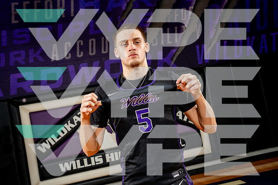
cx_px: 139
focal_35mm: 41
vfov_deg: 32.6
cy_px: 92
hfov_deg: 47.4
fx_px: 317
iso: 320
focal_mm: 41
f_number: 5.6
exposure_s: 1/250
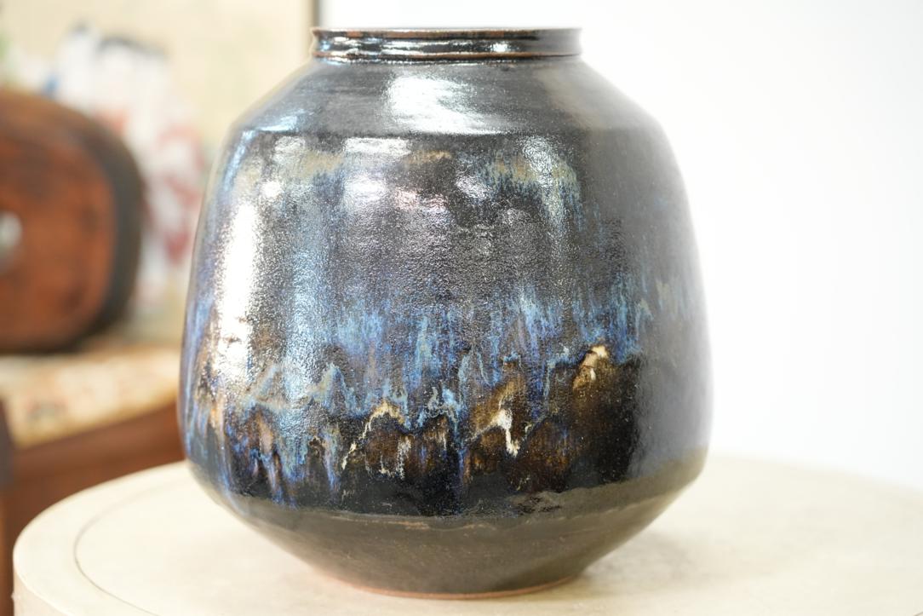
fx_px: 2154
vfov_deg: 16.3
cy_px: 308
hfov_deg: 24.2
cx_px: 462
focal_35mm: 84
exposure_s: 1/100
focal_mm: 84
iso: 4000
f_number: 4
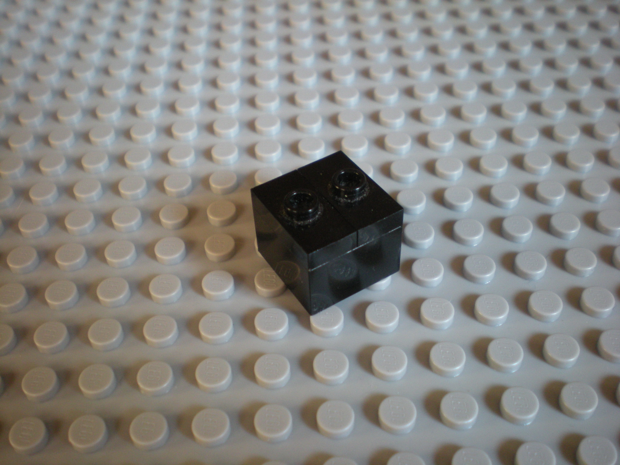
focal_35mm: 38
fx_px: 681
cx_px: 310
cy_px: 232
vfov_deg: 37.7
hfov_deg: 49.0
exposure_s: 1/44
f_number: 3.1
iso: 200
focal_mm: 6.3
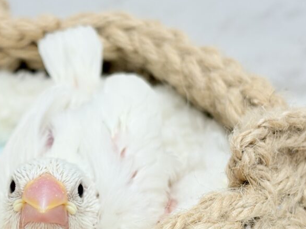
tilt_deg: -23.9
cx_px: 58
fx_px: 946
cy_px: 204
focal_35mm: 107
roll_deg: +3.3
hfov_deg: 18.2
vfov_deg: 13.7
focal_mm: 5.96
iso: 32
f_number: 1.6
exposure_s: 1/50
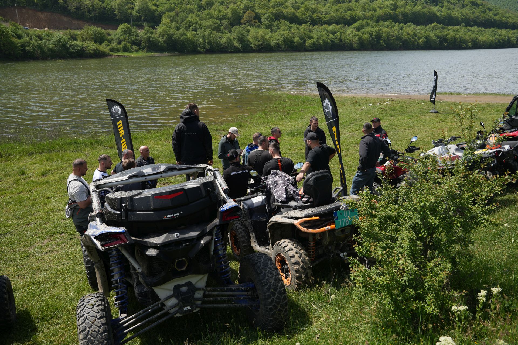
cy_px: 172
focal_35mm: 28
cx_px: 259
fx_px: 403
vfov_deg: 46.4
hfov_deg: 65.5
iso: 100
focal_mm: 28
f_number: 5.6
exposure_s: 1/125
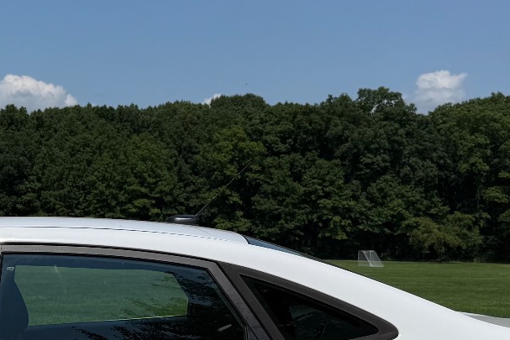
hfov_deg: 24.0
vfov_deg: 17.2
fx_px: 1119
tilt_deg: -0.7
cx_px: -51
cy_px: 256
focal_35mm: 79
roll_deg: -0.3
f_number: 1.78
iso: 80
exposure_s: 1/10309
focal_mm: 6.76
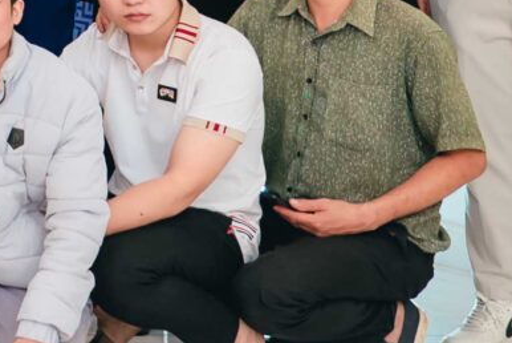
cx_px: -772
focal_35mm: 159
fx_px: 2263
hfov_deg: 10.7
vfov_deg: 8.2
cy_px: -384
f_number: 2.8
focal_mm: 24
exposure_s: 1/125
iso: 320
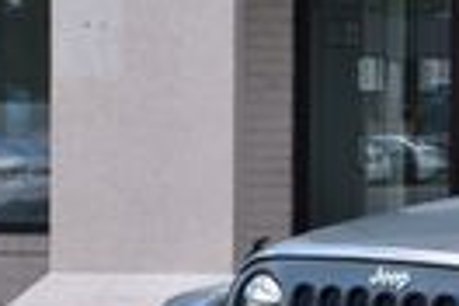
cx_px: 730
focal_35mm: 211
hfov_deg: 9.4
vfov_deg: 6.5
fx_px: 2696
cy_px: 150
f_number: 10
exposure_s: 1/320
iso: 400
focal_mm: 29
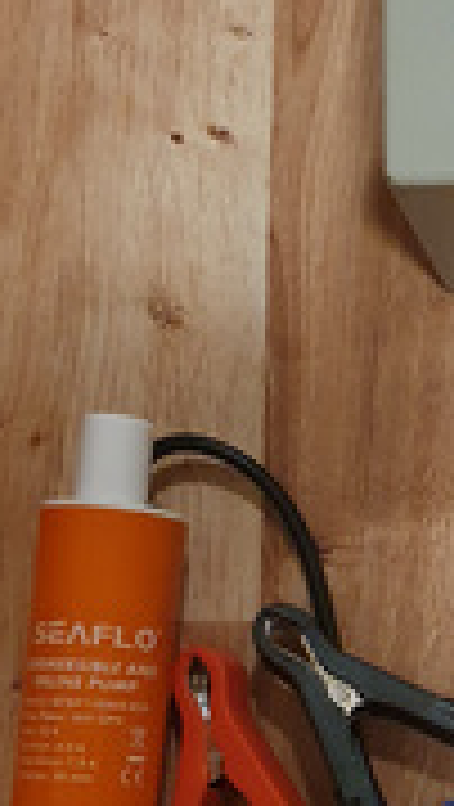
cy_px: 680
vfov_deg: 26.2
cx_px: 690
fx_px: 1687
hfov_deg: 14.3
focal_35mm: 79
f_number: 2.4
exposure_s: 1/50
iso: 640
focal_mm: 4.32
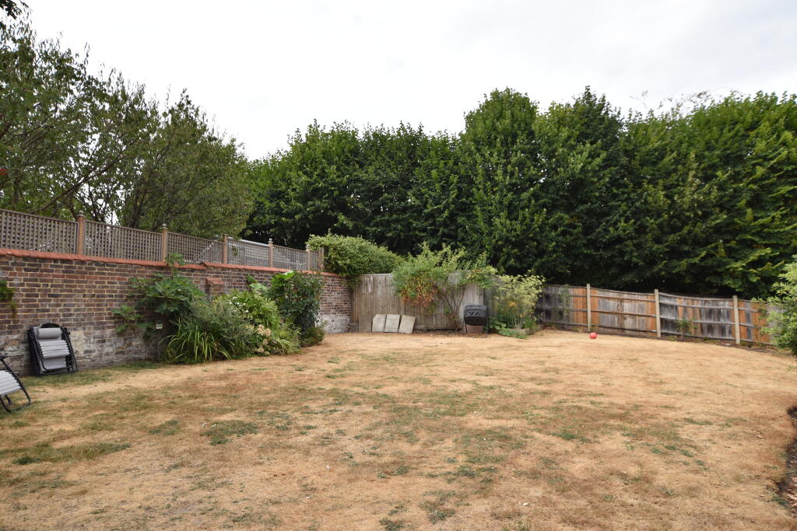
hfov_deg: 73.7
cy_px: 266
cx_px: 398
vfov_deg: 53.1
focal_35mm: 24
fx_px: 531
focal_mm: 16
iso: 100
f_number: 6.3
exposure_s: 1/160
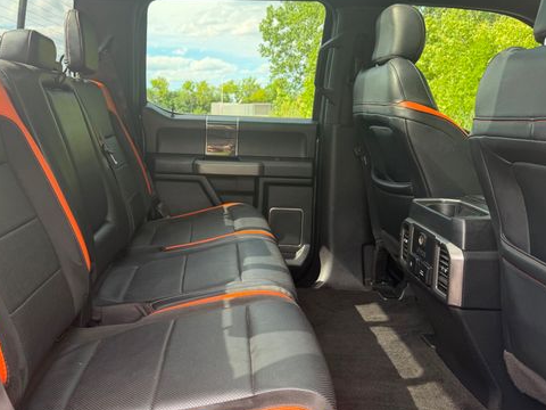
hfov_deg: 56.2
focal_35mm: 32
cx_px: 207
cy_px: 170
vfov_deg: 44.0
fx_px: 505
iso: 80
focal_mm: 6.76
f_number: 1.78
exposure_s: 1/195
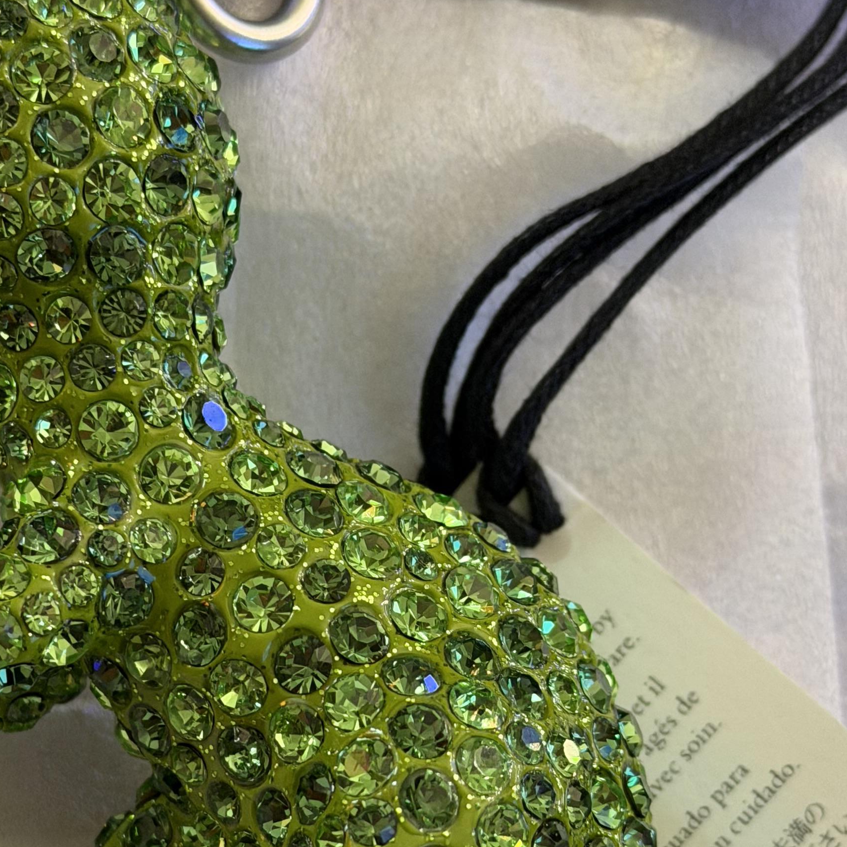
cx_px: 355
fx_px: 2768
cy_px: 685
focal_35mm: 100
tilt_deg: -62.5
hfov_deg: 17.4
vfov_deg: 17.2
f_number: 1.78
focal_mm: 6.76
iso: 250
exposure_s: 1/40
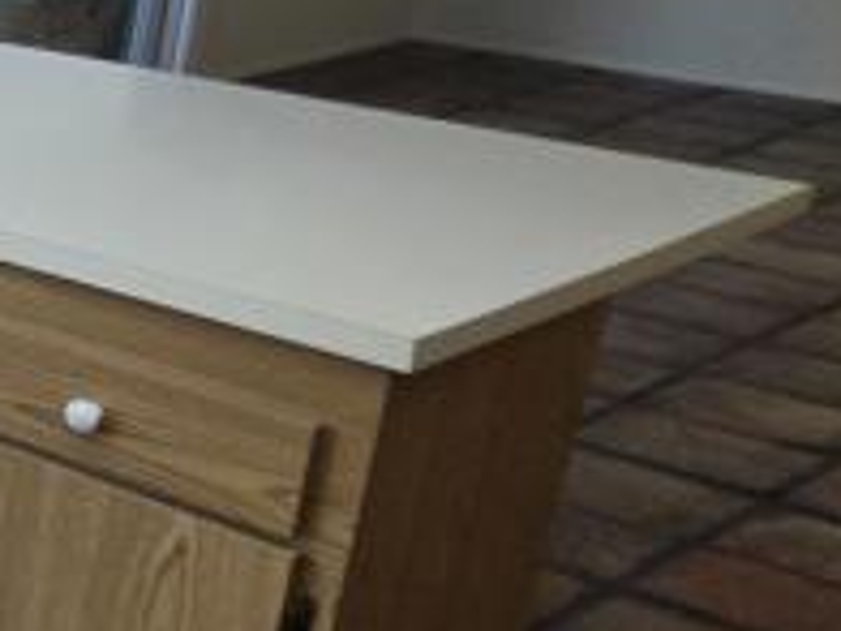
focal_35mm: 68
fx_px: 1652
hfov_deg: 15.6
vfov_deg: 21.4
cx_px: -1133
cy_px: 163
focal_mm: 2.2
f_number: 1.9
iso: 50
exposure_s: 1/120
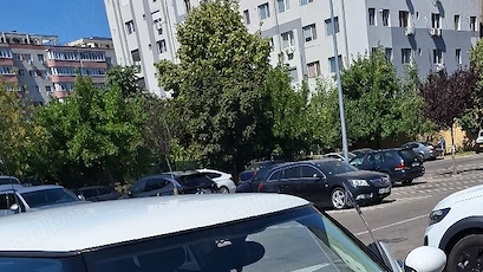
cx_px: 313
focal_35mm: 49
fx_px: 628
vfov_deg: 20.6
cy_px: 414
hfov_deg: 41.7
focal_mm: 5.54
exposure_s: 1/10000
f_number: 1.8
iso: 40
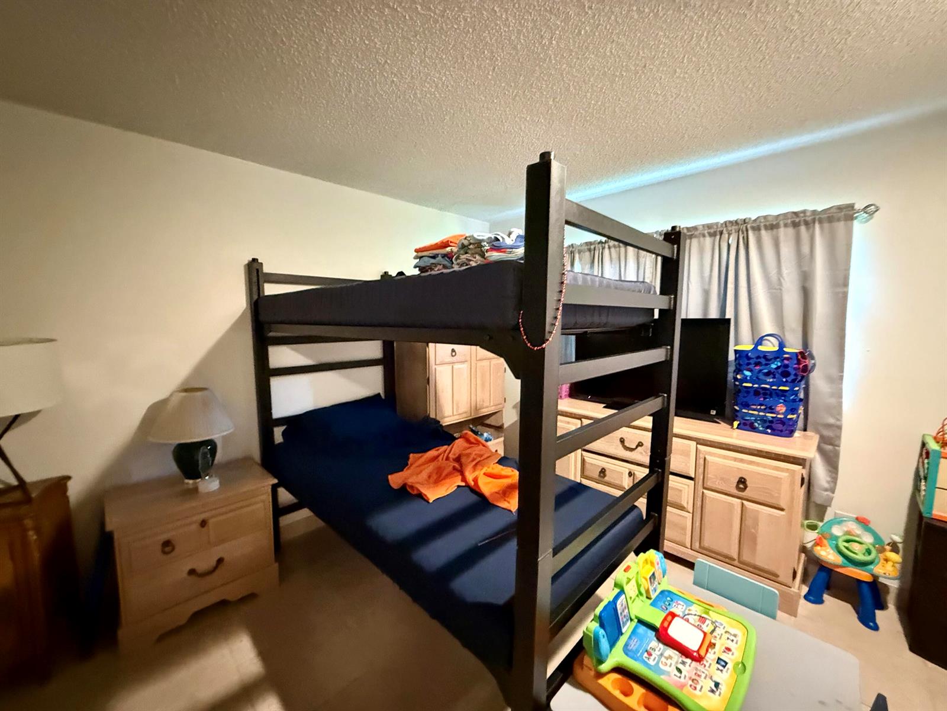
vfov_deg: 85.7
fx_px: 383
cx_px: 474
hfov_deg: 102.1
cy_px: 356
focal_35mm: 14
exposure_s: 1/30
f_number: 2.2
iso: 1250
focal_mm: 2.22
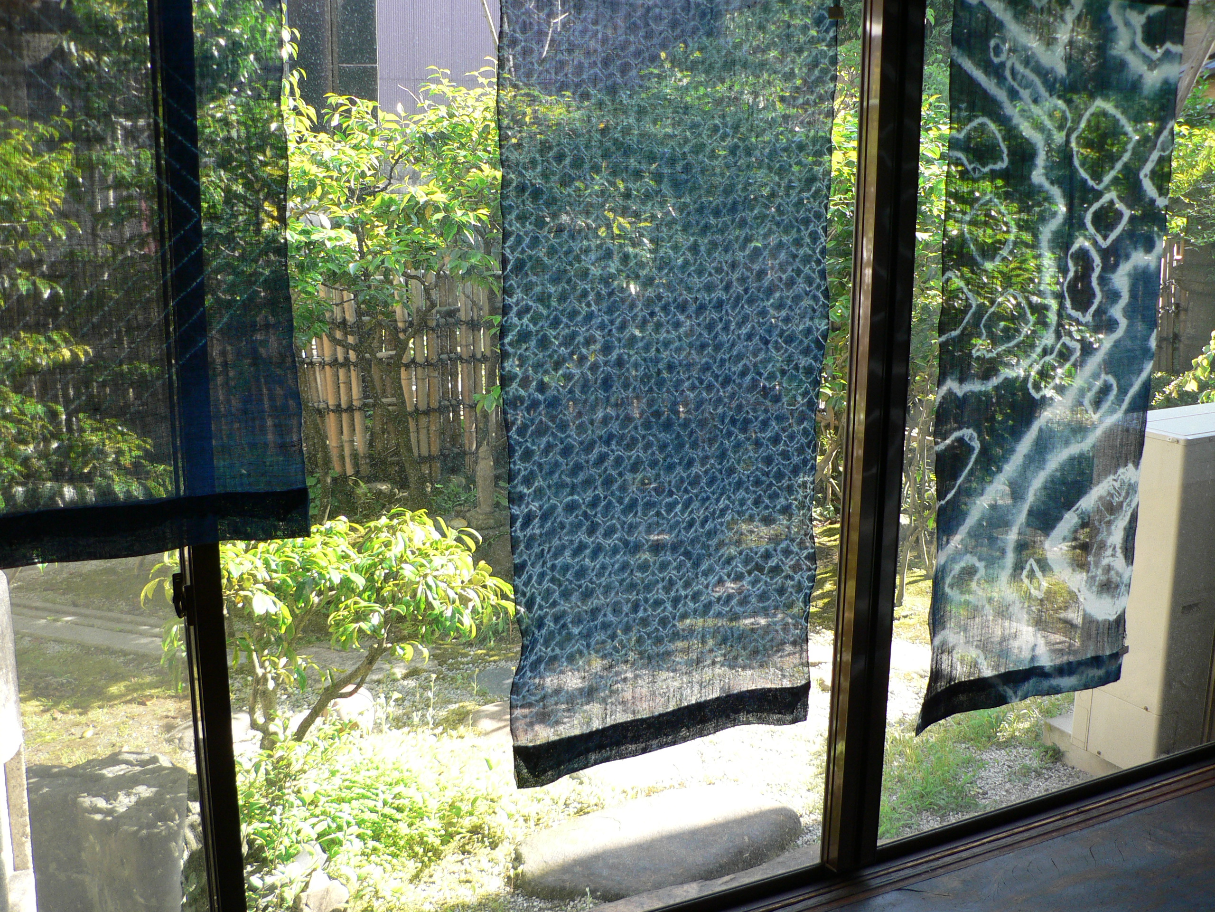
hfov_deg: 51.4
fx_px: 1264
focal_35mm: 36
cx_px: 608
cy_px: 456
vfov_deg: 39.7
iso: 100
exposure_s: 1/100
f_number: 2.8
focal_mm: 6
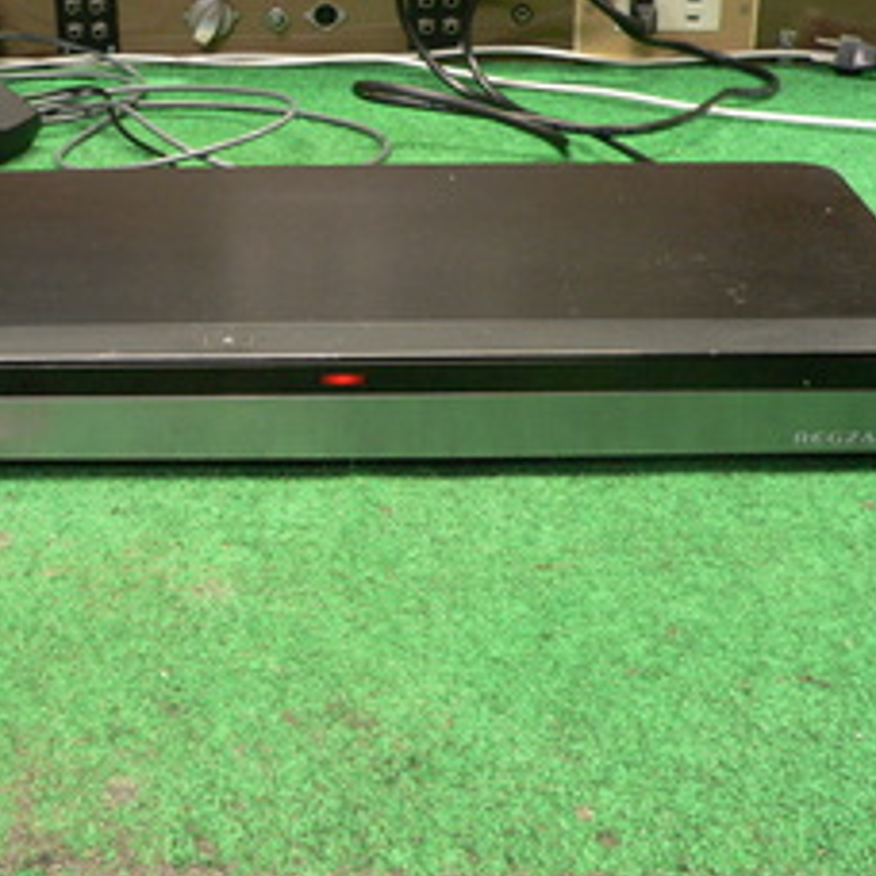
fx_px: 1517
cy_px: 413
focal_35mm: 53
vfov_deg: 32.2
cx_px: 330
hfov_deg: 32.1
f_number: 2.8
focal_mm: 6
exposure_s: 1/8
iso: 200
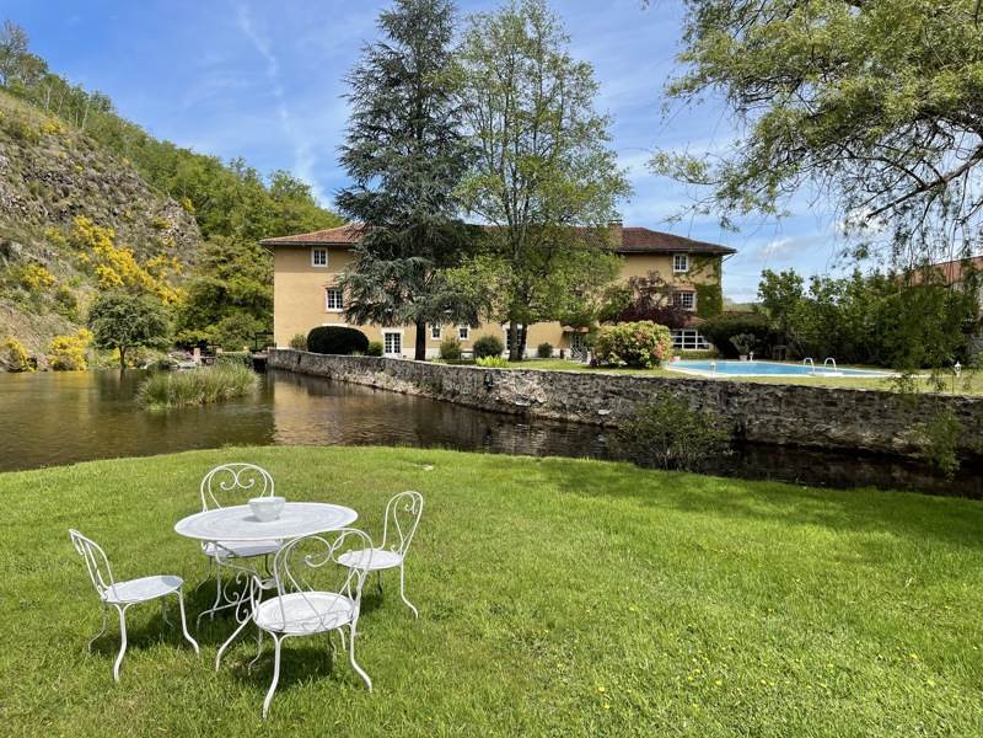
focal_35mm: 26
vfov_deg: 53.1
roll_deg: -0.3
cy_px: 369
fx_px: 738
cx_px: 492
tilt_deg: -2.5
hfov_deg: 67.3
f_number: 1.6
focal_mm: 5.1
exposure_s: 1/2288
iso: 32
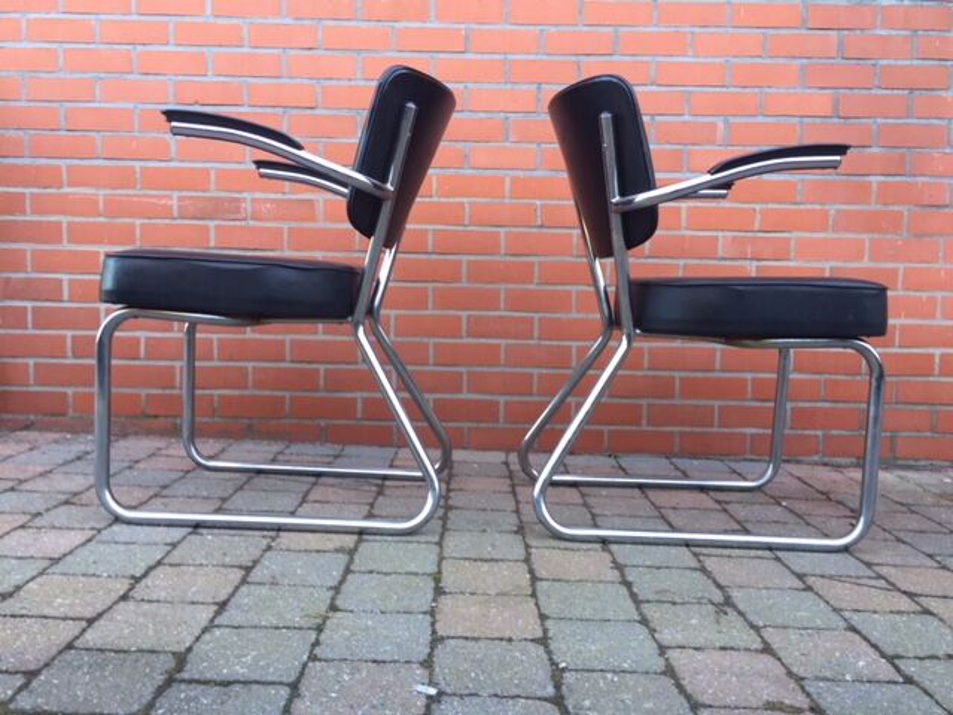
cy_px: 358
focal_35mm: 29
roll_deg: -0.1
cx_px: 476
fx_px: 798
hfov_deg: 61.7
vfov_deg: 48.2
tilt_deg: -4.5
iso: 40
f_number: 2.2
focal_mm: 4.15
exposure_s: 1/50
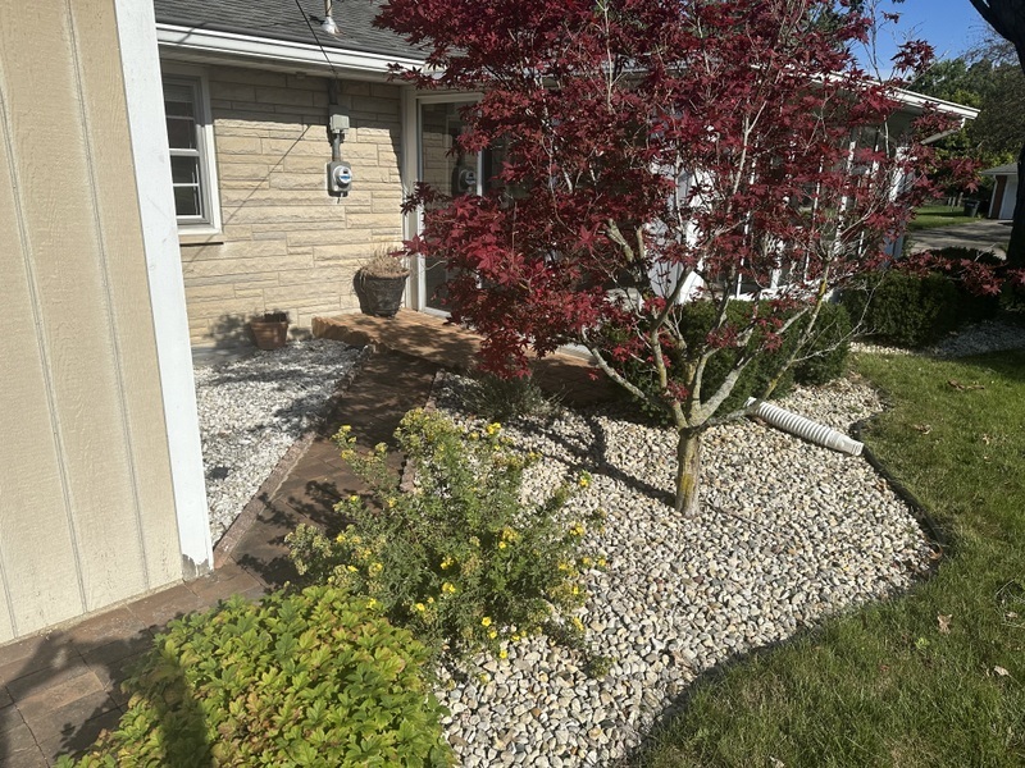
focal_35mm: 24
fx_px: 711
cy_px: 384
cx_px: 512
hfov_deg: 71.6
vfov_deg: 56.8
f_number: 1.78
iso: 80
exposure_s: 1/6211
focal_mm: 6.86
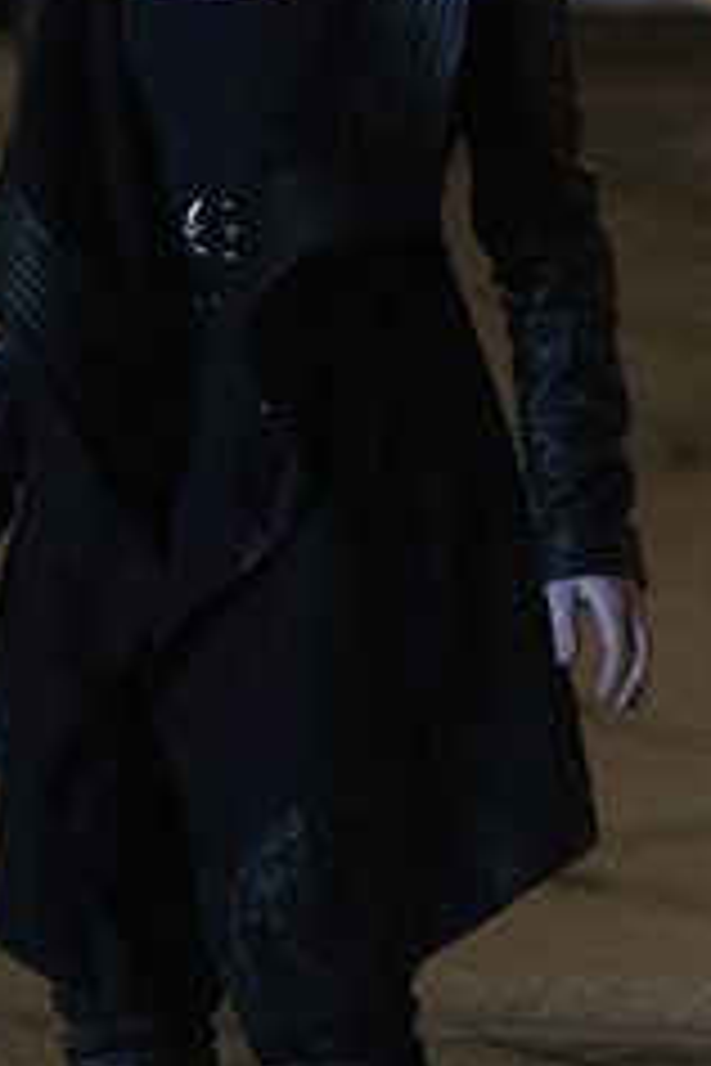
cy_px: 400
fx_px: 15967
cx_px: 248
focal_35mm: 539
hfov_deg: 2.6
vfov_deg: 3.8
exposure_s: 1/80
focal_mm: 200
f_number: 5
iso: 8000
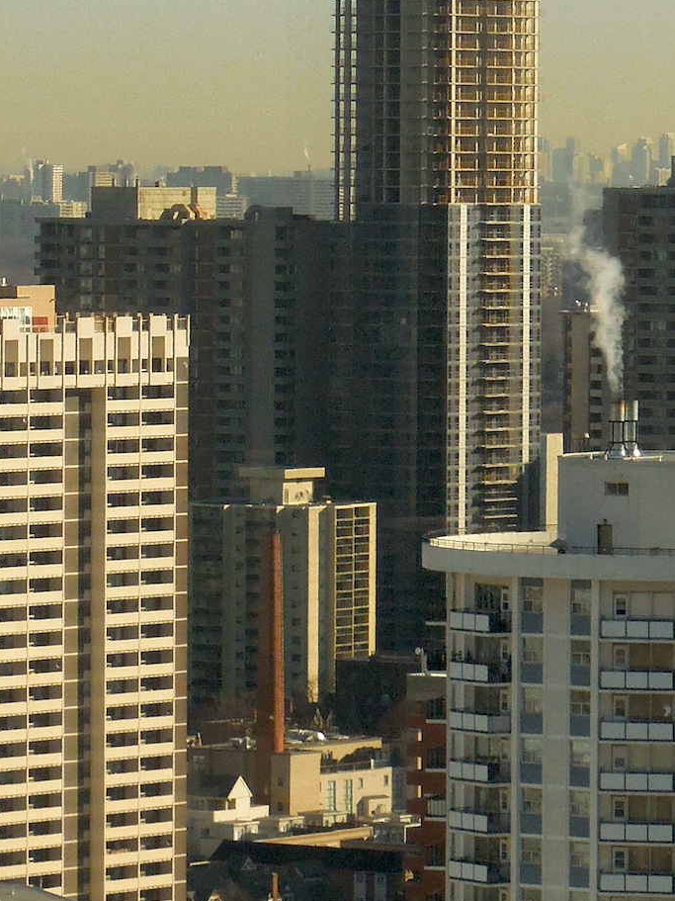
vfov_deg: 6.1
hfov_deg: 4.5
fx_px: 8504
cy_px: 480
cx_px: 209
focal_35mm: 327
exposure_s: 1/250
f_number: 5.4
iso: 280
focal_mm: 26.8
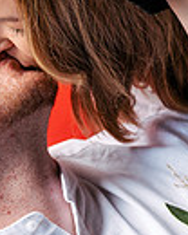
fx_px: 1607
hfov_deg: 6.7
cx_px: 141
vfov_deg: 8.4
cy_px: 72
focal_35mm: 231
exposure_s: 1/250
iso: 400
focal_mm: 55
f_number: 3.5
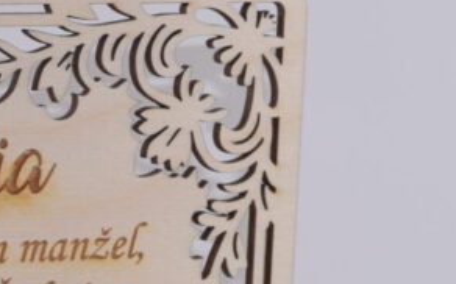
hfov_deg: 8.3
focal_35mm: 247
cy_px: 405
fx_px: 3067
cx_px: -236
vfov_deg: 5.3
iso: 100
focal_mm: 46
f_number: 11
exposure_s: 1/100
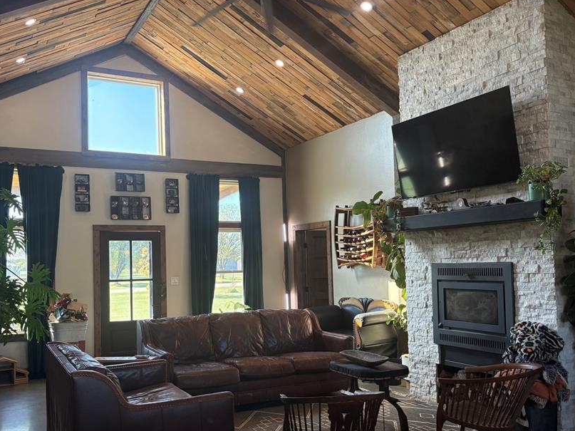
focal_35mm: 33
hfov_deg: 55.2
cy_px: 243
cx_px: 249
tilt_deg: +3.1
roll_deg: +2.0
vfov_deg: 42.9
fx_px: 548
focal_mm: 5.96
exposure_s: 1/130
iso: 125
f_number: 1.6
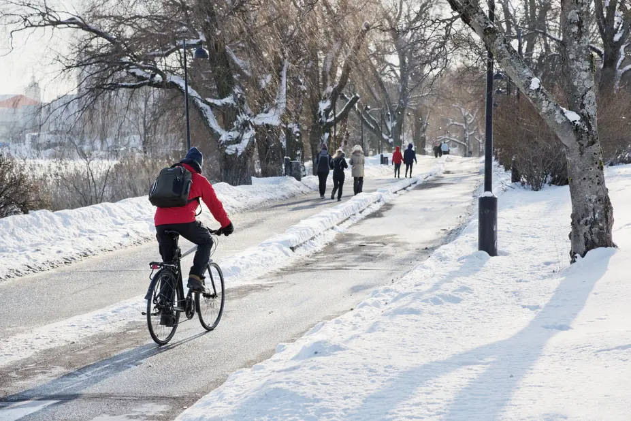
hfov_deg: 23.6
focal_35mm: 86
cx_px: 316
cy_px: 210
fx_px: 1507
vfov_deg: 15.9
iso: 250
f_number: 9
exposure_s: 1/400
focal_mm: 86
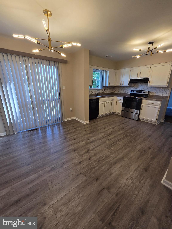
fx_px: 86
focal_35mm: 13
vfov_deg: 106.2
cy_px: 114
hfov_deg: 89.9
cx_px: 86
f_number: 2.2
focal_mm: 2.2
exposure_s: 1/120
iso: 80
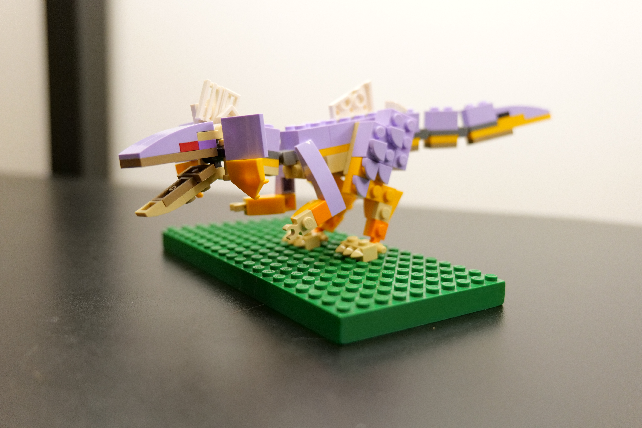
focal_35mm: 31
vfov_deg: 42.3
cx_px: 321
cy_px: 214
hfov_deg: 60.3
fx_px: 553
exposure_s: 1/30
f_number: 4.2
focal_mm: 31
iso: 6400
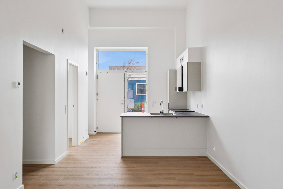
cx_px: 142
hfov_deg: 61.9
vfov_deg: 43.6
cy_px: 94
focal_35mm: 30
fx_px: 236
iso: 500
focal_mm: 20
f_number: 8
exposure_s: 1/10
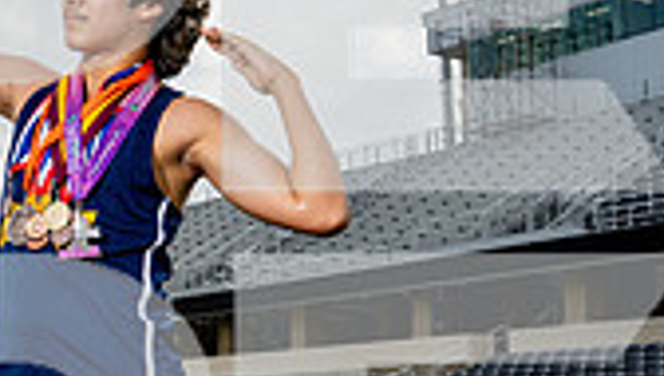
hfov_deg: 23.5
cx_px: -316
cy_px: 465
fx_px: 1287
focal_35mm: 73
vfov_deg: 15.9
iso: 100
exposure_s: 1/250
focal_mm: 20
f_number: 8
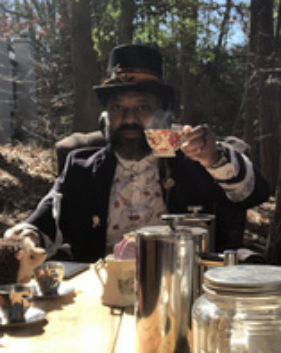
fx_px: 636
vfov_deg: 30.8
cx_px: 197
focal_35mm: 61
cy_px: 229
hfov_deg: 24.7
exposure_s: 1/145
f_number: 2.2
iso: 20
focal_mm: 2.87
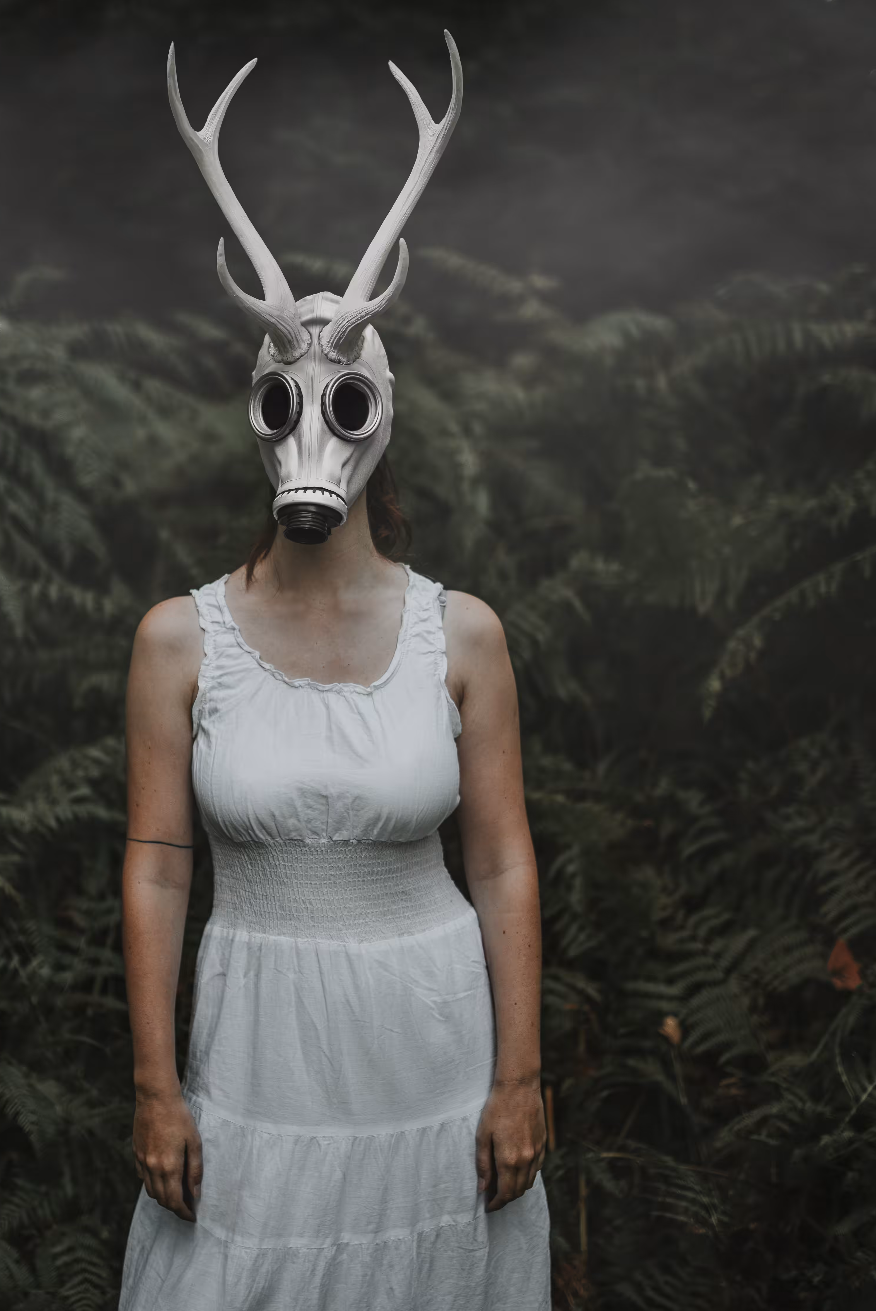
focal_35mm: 47
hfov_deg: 28.6
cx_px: 346
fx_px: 1714
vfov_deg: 41.9
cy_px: 674
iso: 320
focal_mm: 35
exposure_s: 1/640
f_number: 1.4
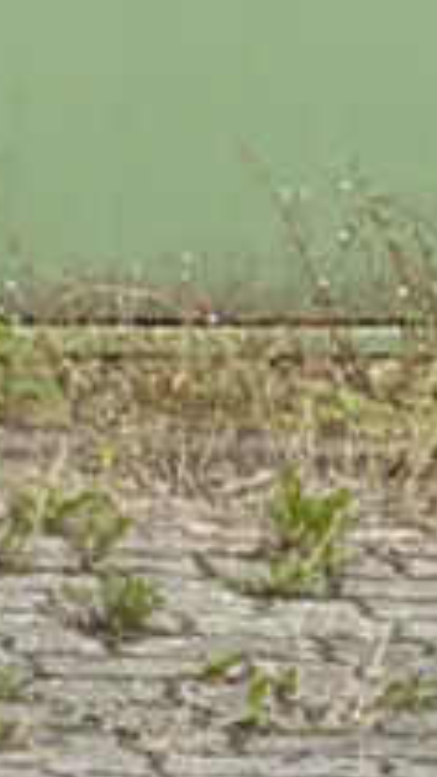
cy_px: 340
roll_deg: +2.0
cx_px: -2900
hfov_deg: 3.5
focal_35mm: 259
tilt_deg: -8.9
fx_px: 5340
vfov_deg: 8.3
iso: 50
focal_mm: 5.96
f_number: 1.6
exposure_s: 1/331
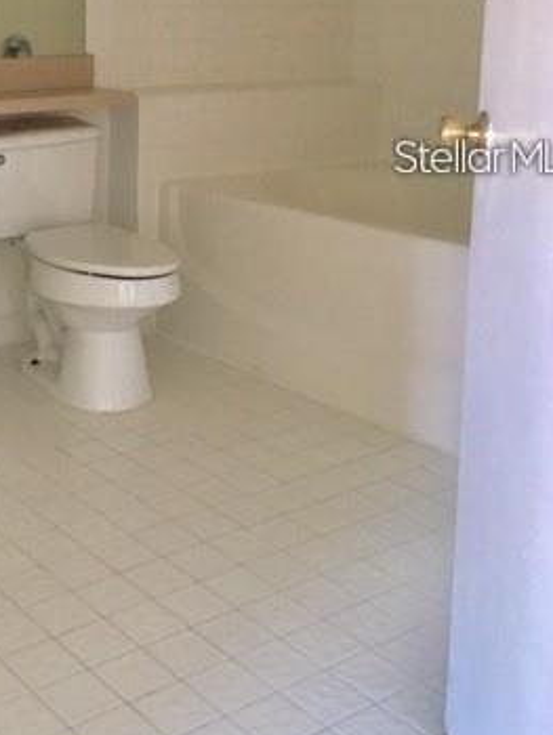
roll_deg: -1.8
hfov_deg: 26.9
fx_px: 1128
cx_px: 88
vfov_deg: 35.1
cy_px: 155
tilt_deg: -9.5
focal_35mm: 53
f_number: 2.2
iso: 200
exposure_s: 1/24
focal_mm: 4.15
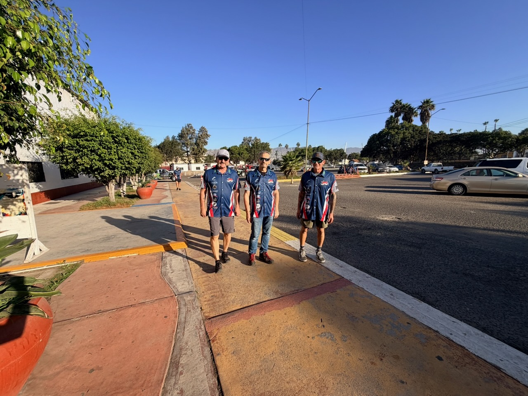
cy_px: 198
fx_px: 214
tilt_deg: -10.5
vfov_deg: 85.7
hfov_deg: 102.1
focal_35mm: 14
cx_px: 264
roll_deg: +0.5
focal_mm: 2.22
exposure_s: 1/770
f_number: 2.2
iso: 32
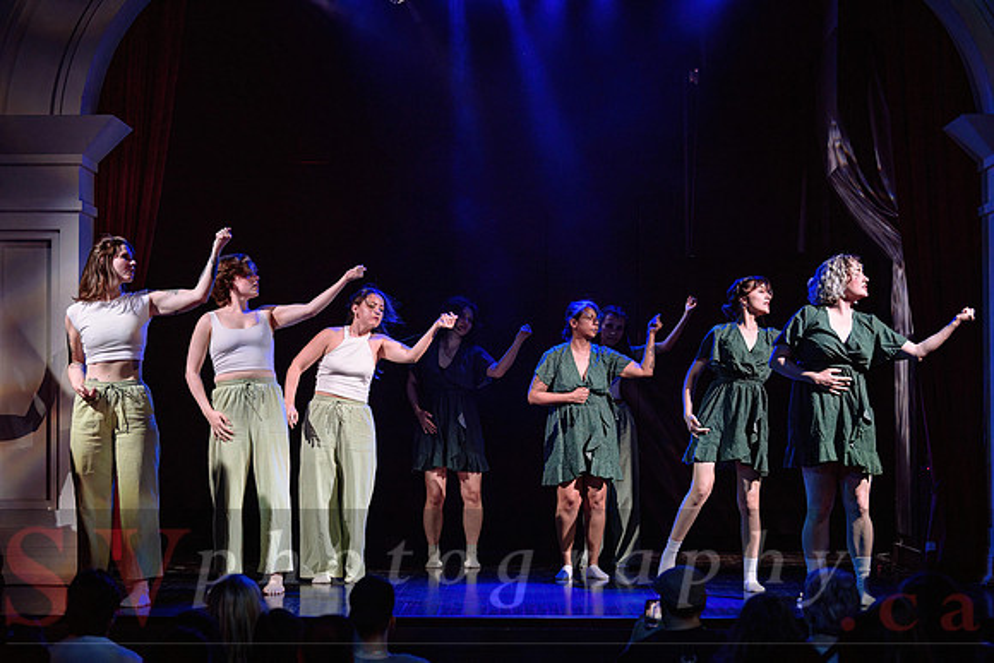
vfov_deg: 13.3
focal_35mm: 103
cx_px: 497
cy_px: 332
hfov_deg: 19.8
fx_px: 2842
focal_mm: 102
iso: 1600
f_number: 2.8
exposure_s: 1/160
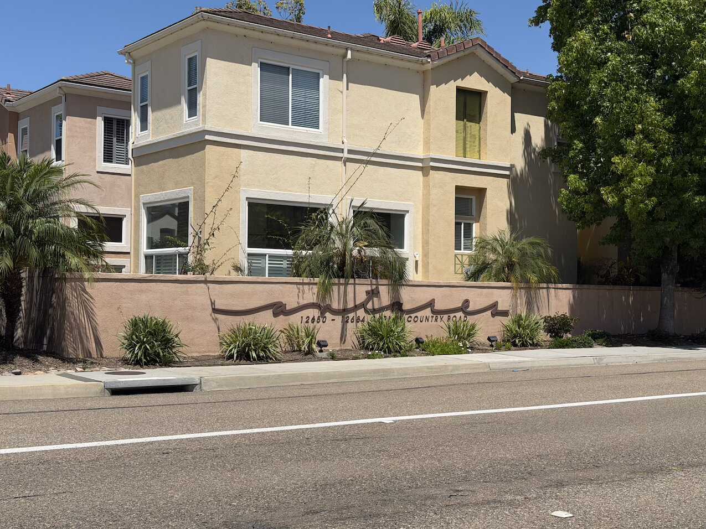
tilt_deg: +0.7
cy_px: 264
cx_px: 353
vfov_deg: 30.3
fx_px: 979
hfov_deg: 39.7
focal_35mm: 48
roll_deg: -0.7
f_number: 1.78
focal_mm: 6.76
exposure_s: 1/6536
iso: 64
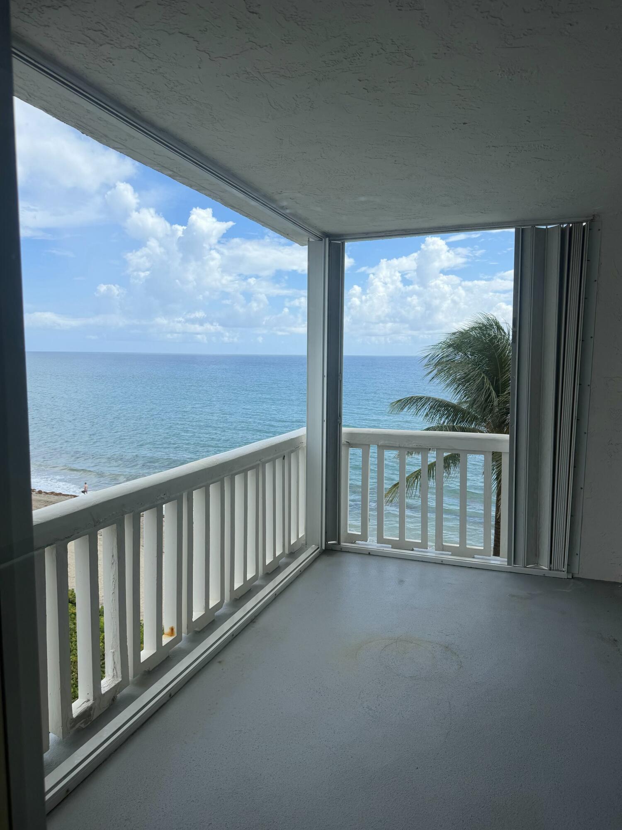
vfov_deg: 71.6
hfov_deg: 56.8
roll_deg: +0.0
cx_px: 311
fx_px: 575
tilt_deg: -6.9
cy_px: 415
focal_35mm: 24
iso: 80
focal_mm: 6.76
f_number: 1.78
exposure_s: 1/2370
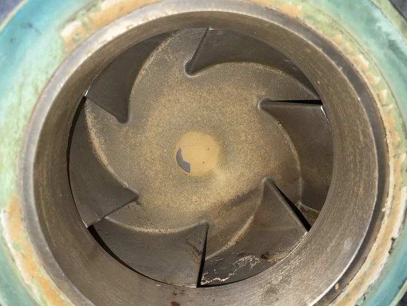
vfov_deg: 49.8
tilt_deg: -11.7
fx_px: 329
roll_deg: -4.8
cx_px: 196
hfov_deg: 63.4
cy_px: 148
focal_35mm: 28
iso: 40
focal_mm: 5.1
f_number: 1.6
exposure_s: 1/75
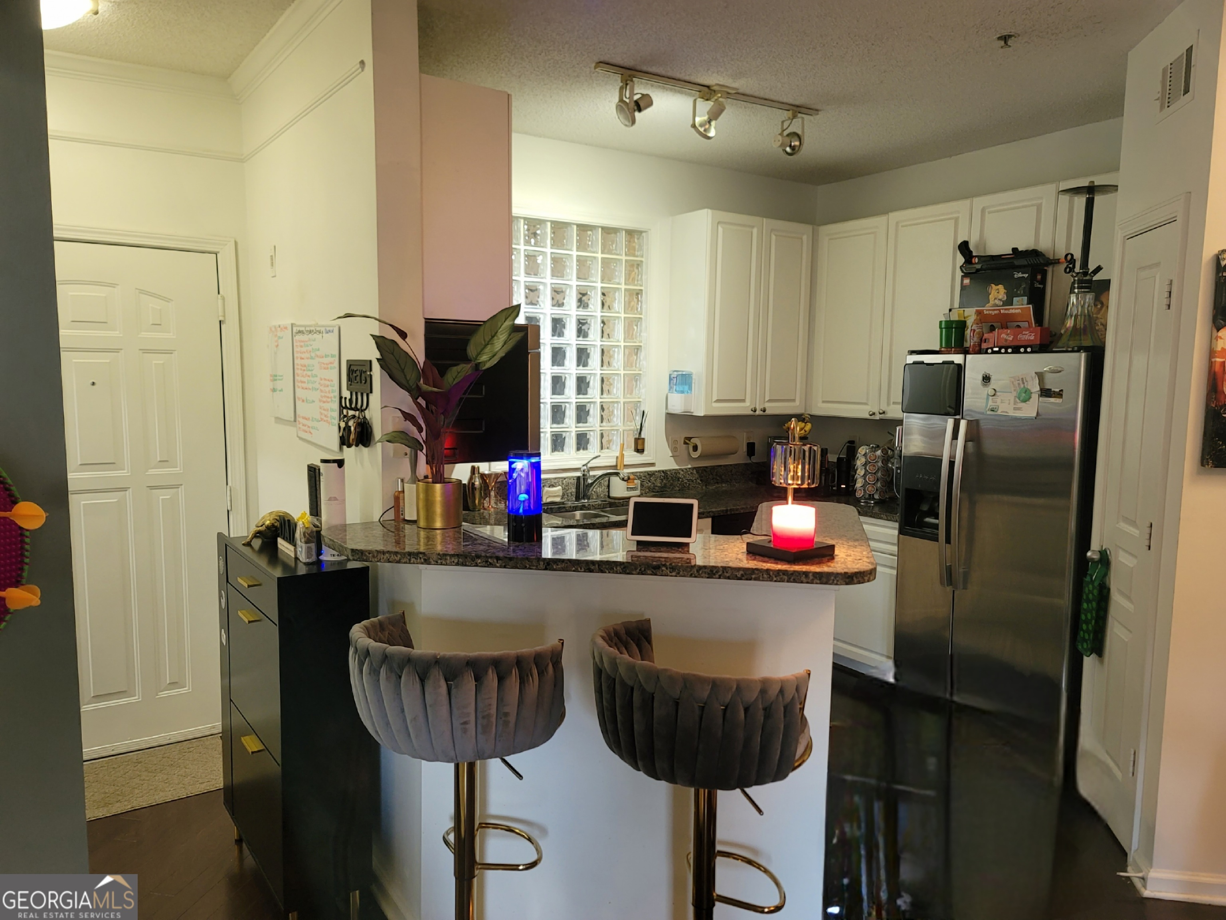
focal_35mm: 25
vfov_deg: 54.9
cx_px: 613
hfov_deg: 69.4
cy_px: 460
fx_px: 885
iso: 250
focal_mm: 7
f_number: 1.8
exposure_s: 1/60.2
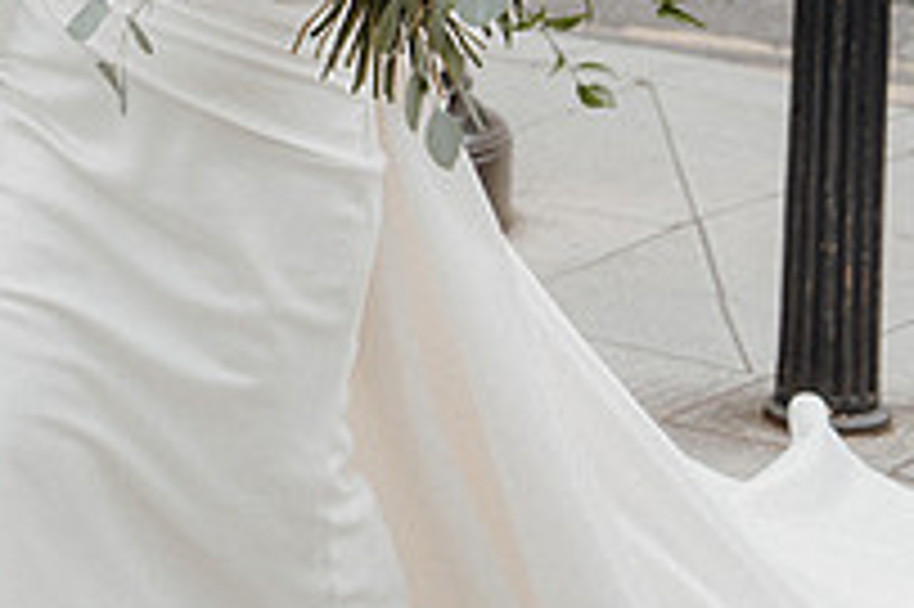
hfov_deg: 13.7
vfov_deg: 9.2
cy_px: -227
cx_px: -149
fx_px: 3704
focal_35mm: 146
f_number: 3.5
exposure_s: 1/160
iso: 125
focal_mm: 51
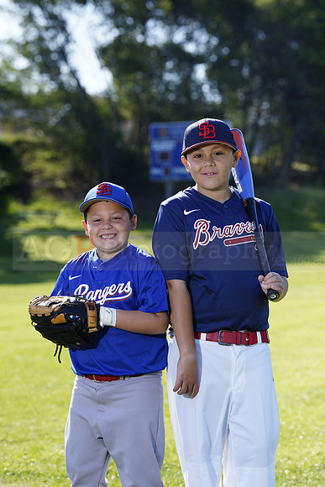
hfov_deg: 11.1
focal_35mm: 124
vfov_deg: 16.5
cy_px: 244
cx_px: 162
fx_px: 1678
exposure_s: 1/250
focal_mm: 124
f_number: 5
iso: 100
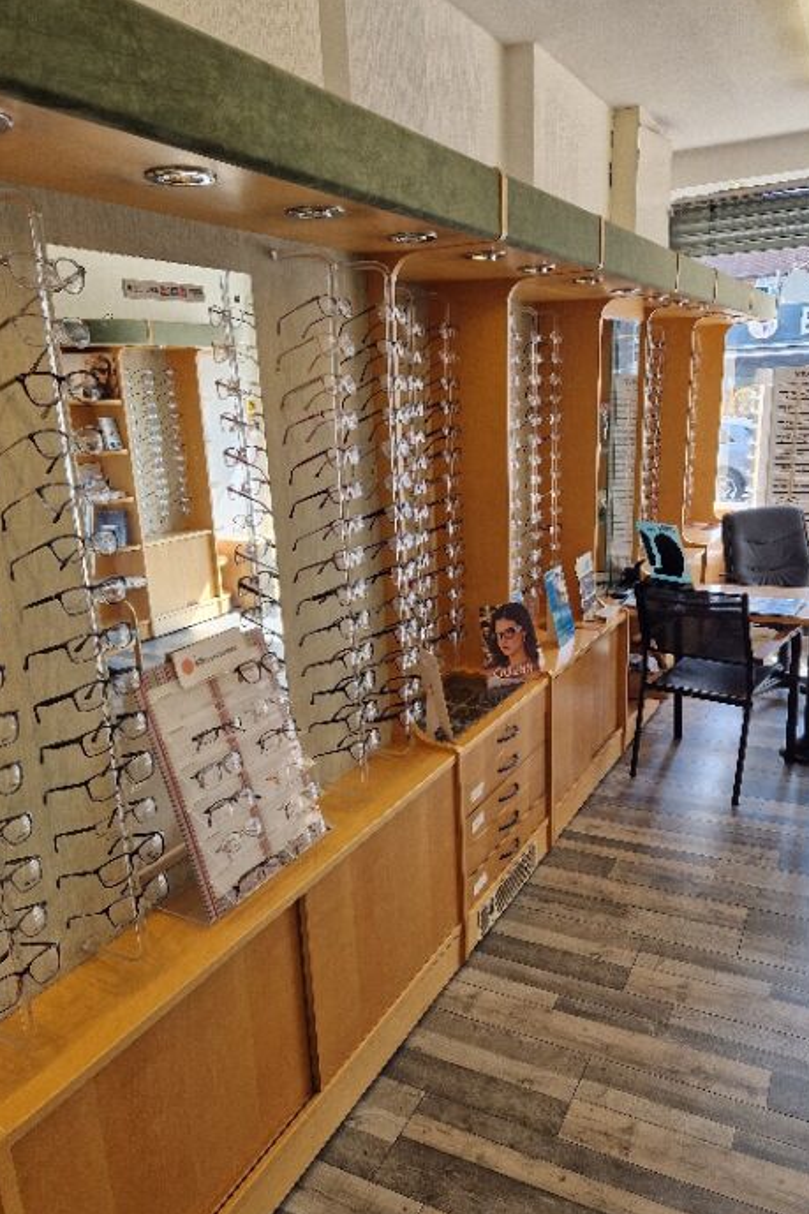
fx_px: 877
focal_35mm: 26
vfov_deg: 69.4
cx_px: 397
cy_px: 639
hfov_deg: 49.5
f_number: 1.8
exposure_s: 1/130
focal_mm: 5.4
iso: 50
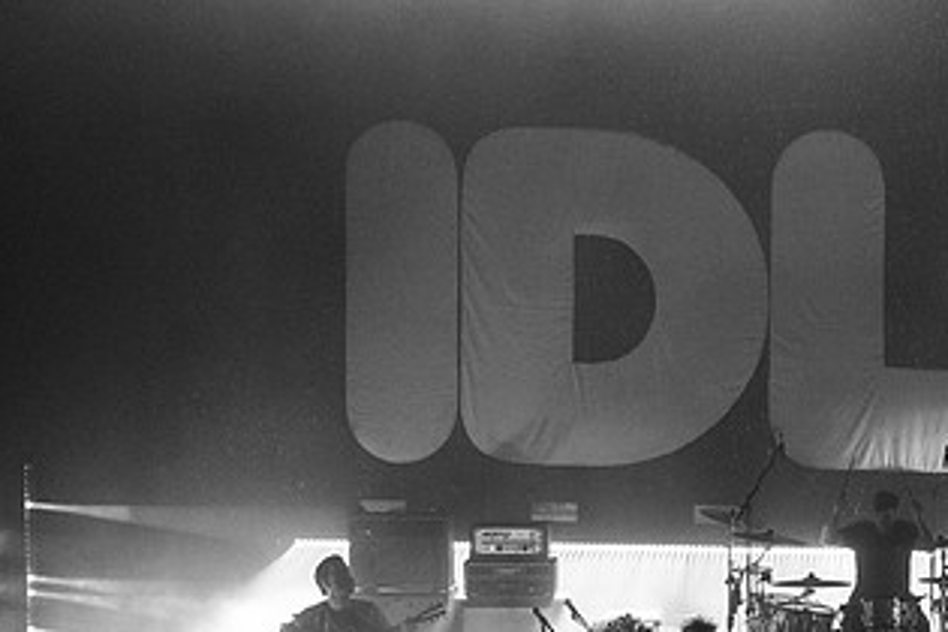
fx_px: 2580
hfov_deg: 20.4
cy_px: 531
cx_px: 846
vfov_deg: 13.9
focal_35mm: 98
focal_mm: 50
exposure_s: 1/640
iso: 2500
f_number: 3.2
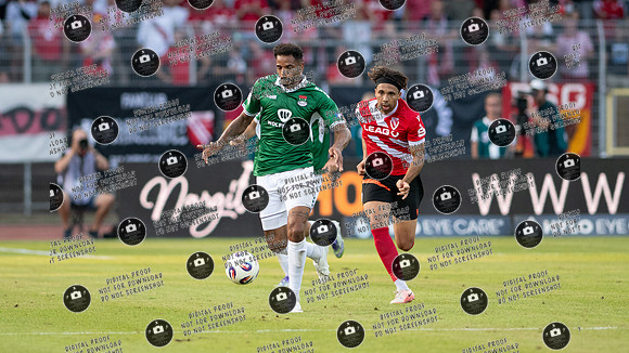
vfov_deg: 2.0
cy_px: 138
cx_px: 276
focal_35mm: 597
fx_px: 9958
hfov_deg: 3.6
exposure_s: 1/1600
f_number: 3.2
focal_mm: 300
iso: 1250
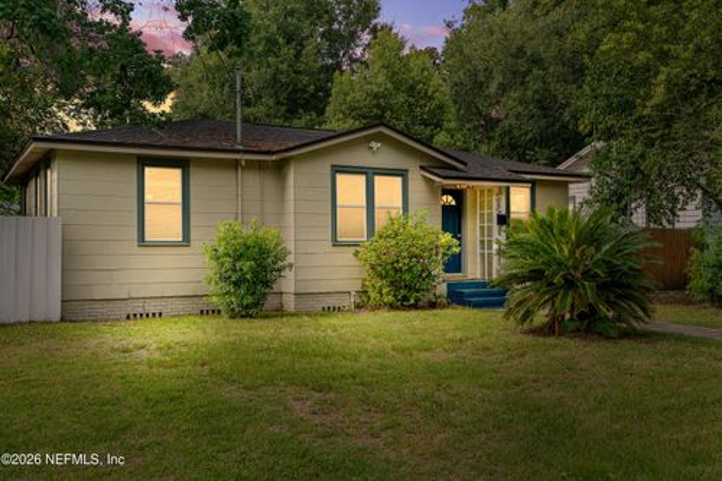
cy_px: 240
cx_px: 361
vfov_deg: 37.8
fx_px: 702
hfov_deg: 54.5
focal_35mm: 35
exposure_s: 1/15
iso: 200
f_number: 8
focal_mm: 35
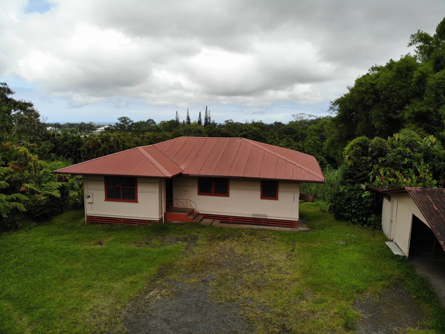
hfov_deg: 71.6
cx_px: 222
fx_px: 308
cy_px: 167
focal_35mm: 24
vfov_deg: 56.8
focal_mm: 4.5
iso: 100
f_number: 2.8
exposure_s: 1/991
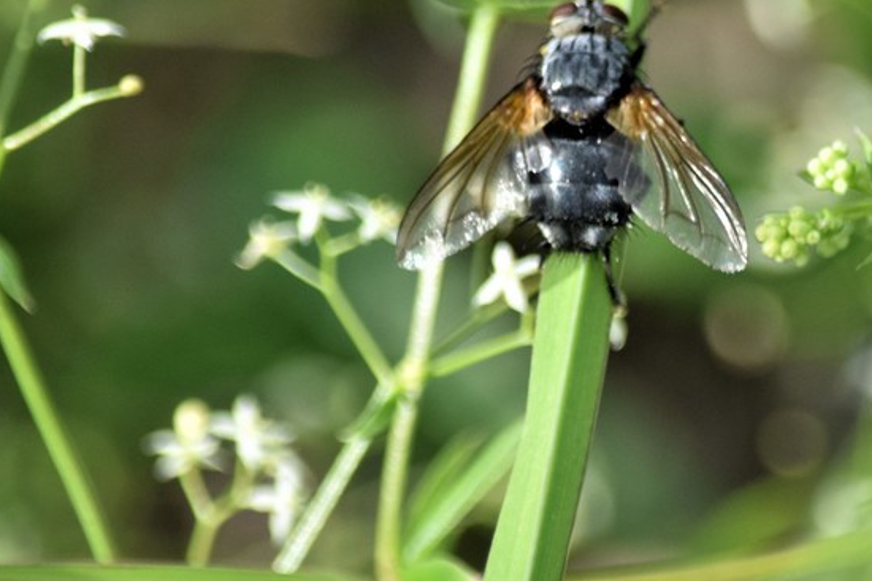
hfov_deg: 2.6
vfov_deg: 1.7
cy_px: 179
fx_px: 19027
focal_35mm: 786
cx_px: 590
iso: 800
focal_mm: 300
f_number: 8
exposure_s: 1/1000
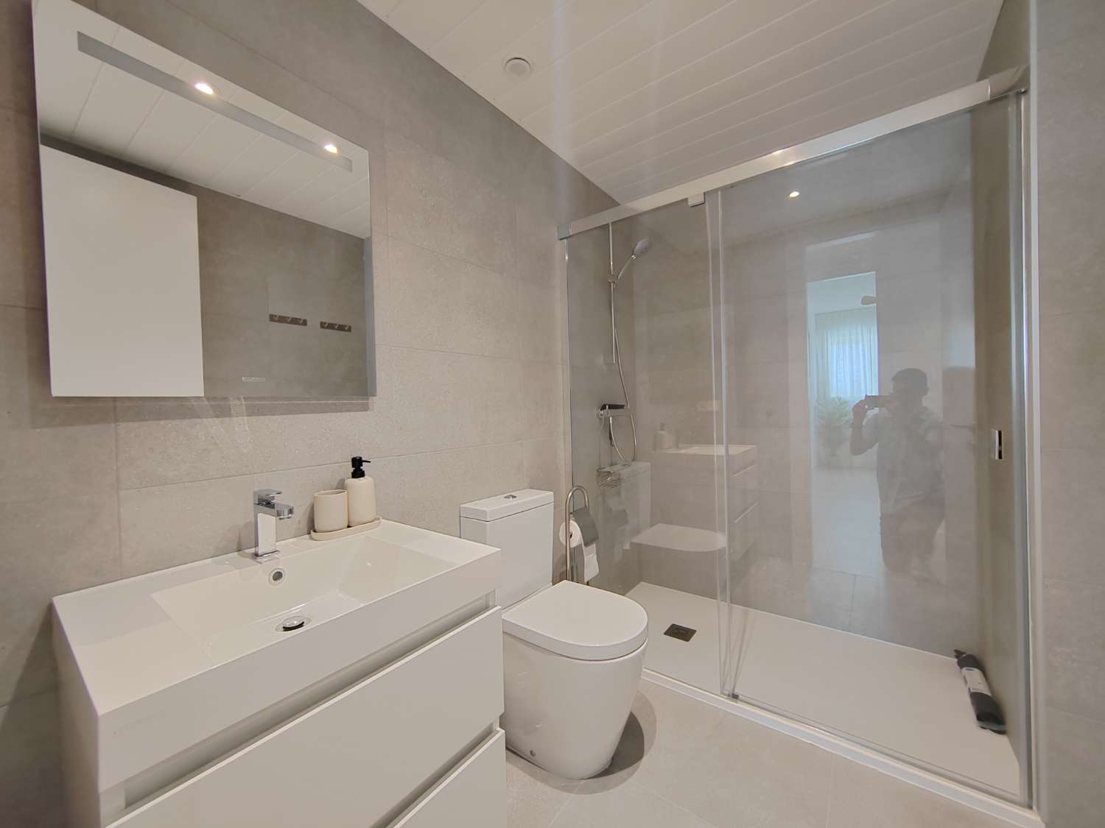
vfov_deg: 89.9
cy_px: 414
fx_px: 415
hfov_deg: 106.2
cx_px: 552
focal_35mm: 13
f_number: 2.2
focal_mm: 2.16
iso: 640
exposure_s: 1/33
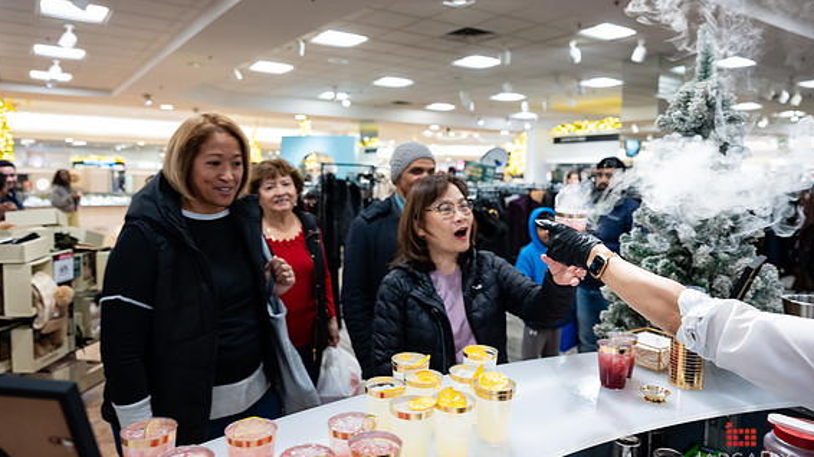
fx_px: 561
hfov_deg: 71.9
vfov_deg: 44.3
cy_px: 219
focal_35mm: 26
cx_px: 411
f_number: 3.2
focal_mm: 24
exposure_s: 1/125
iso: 1000
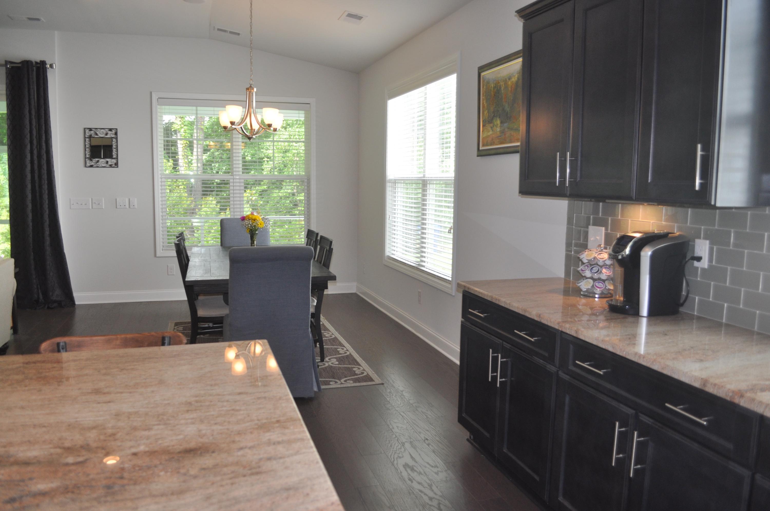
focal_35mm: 27
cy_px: 256
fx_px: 577
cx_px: 385
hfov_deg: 67.4
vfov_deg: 47.8
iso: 400
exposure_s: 1/125
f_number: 3.5
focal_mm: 18
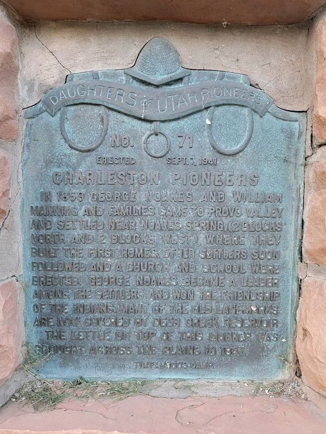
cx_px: 163
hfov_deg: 53.1
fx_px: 326
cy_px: 217
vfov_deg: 67.3
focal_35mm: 26
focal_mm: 5.4
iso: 320
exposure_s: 1/120
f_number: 1.8
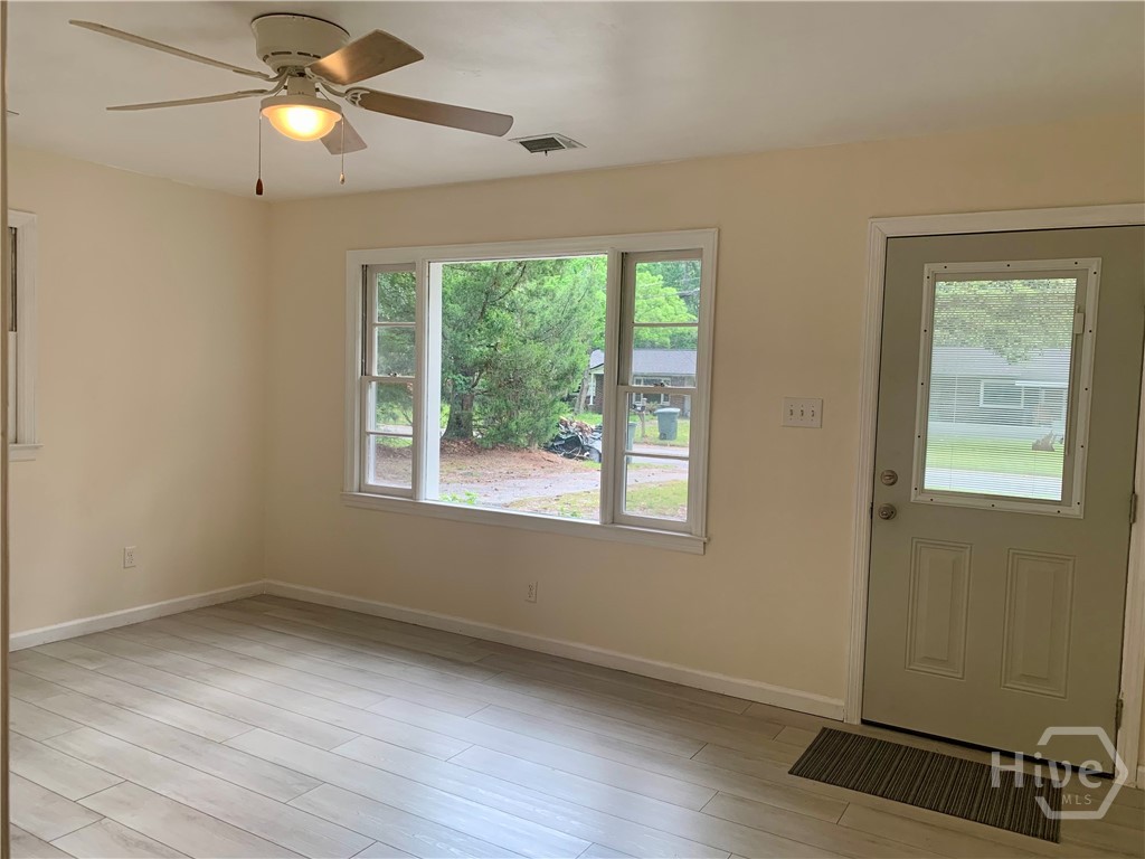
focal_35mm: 26
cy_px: 430
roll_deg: -1.7
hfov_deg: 67.3
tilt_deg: -2.9
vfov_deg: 53.1
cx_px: 572
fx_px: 860
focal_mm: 4.25
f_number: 1.8
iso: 80
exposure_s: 1/120
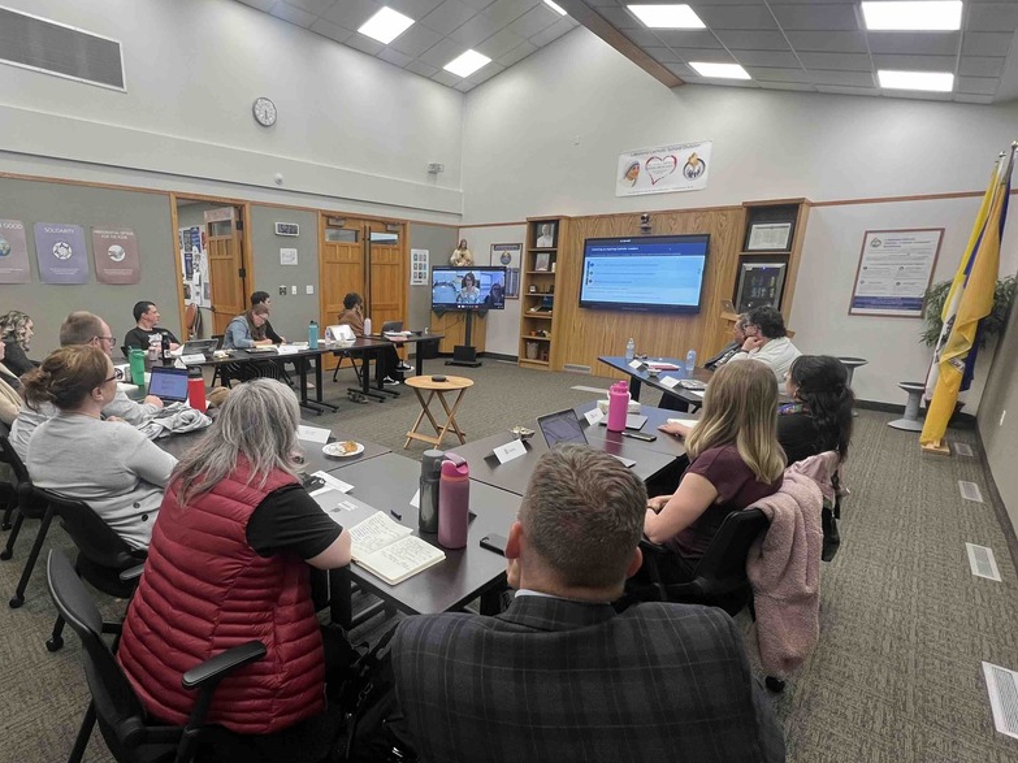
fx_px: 500
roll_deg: -0.8
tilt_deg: -15.6
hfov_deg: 89.7
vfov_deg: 74.6
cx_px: 402
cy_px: 409
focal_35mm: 17
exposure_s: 1/120
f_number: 1.8
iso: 250
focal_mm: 1.57
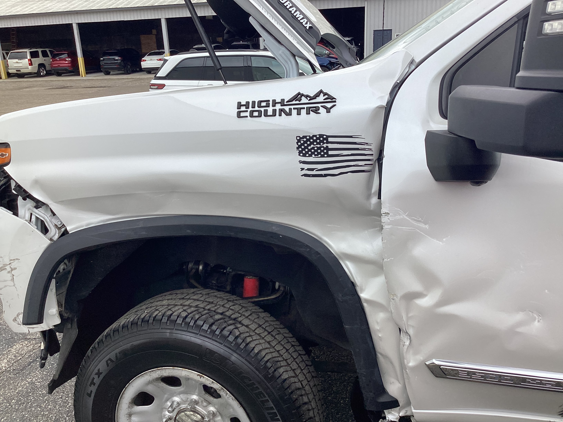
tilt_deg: -19.3
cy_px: 211
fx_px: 504
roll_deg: +2.2
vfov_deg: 45.4
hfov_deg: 58.4
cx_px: 282
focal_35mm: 31
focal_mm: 3.3
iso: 25
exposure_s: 1/338
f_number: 2.4
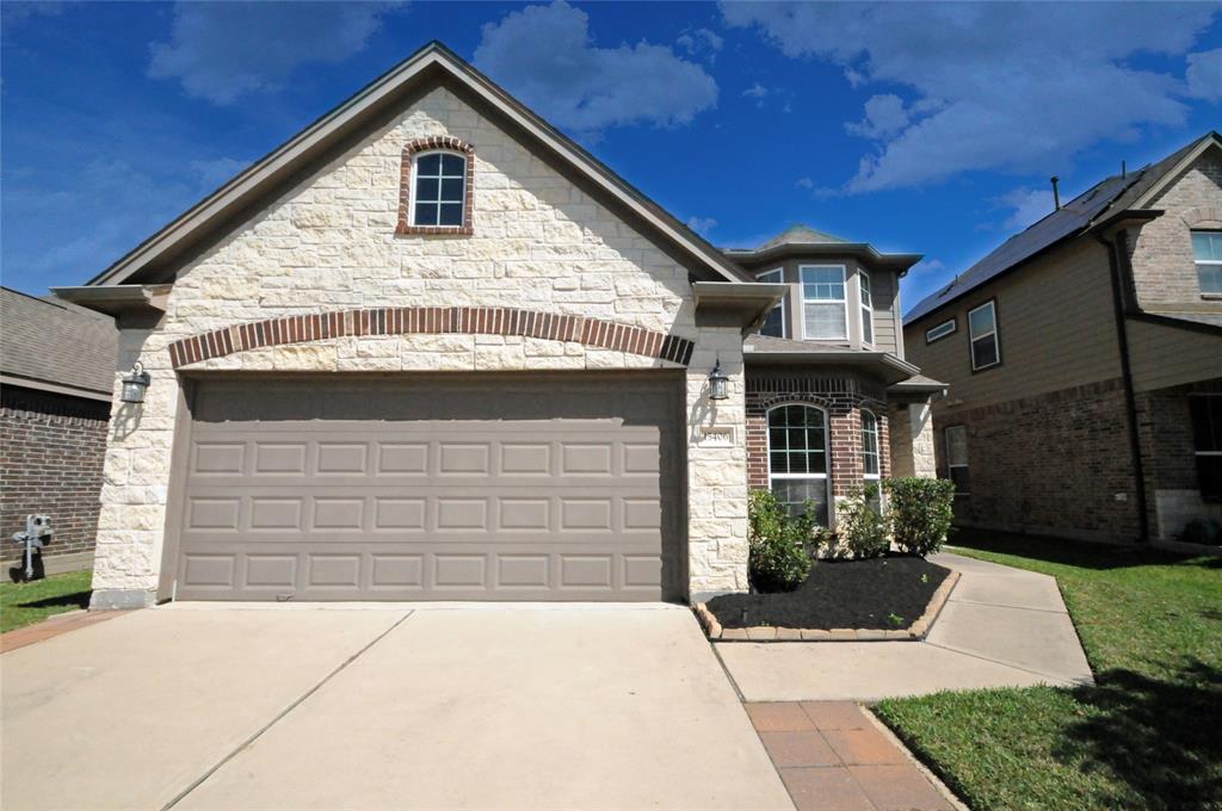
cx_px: 611
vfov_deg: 77.2
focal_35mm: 15
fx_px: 509
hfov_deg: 100.5
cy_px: 406
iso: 3200
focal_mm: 10
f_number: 20
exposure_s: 1/1600
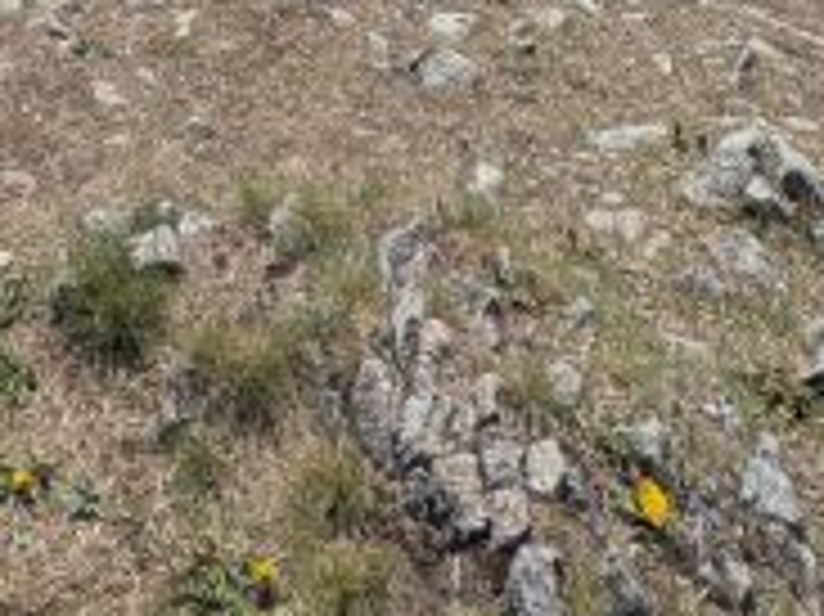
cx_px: -135
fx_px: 1641
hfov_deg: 25.6
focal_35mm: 69
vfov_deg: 14.7
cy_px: -814
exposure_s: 1/2004
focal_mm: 1.83
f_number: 2.2
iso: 48
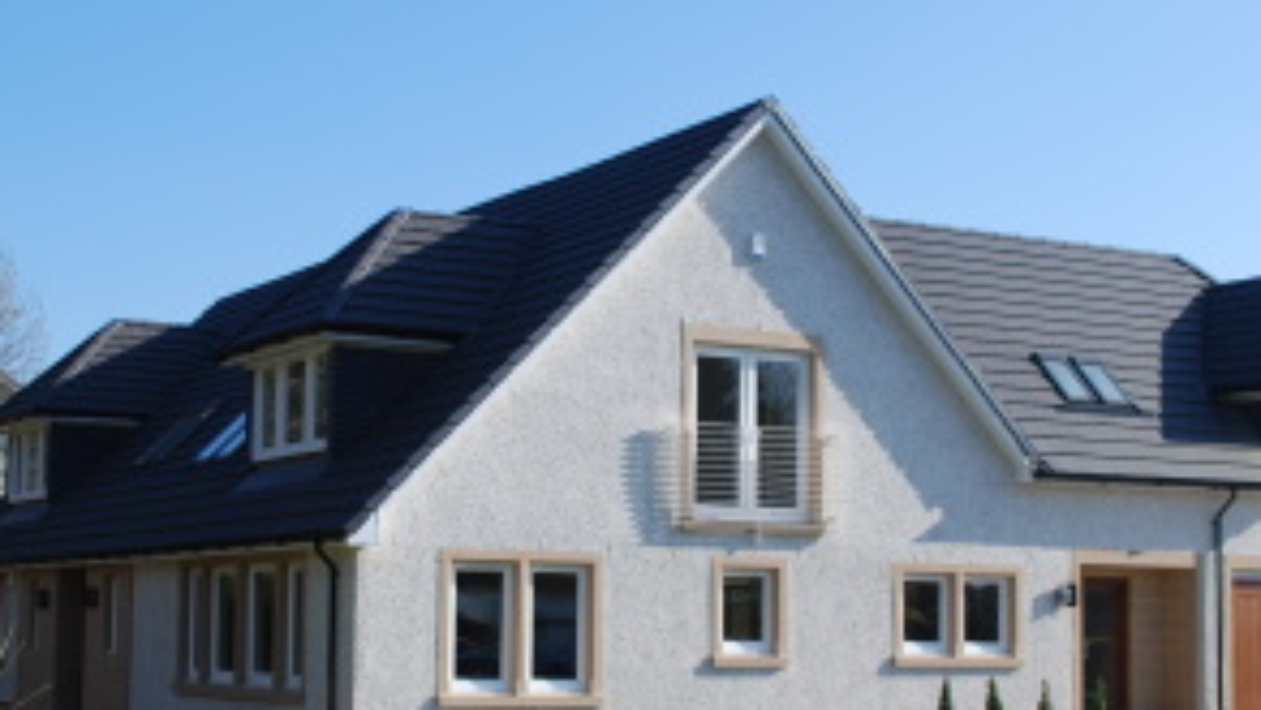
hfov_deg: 31.9
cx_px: 646
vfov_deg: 18.3
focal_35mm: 66
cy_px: 392
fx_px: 2207
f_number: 7.1
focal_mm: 24
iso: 100
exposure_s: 1/200
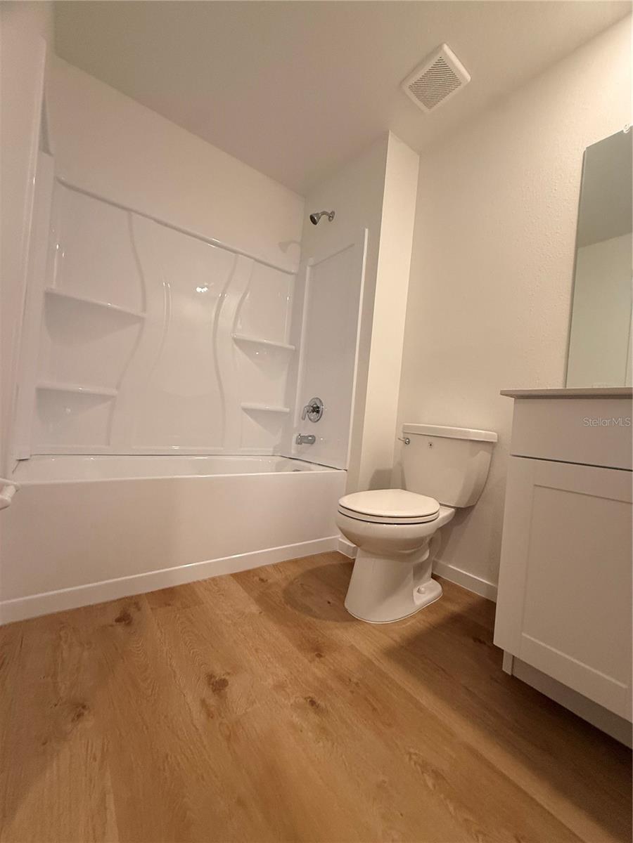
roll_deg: -5.2
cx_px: 316
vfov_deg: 102.1
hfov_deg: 85.7
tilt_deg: -0.7
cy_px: 422
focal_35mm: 14
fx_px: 341
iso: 320
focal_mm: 2.22
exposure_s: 1/120
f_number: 2.2
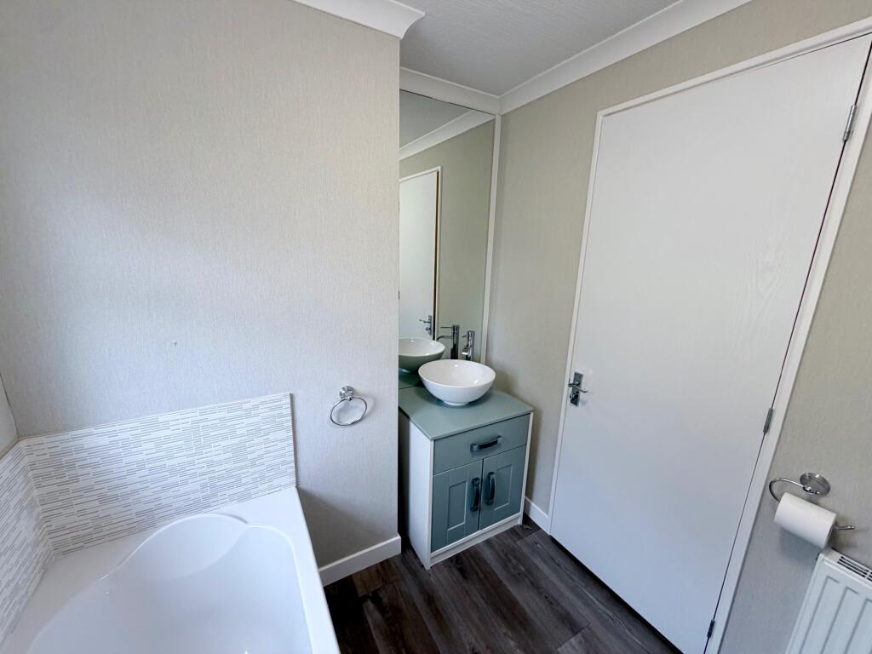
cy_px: 327
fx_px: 353
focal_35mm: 14
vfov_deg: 85.7
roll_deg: -1.6
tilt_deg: -13.7
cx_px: 436
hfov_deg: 102.1
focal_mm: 2.22
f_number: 2.2
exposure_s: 1/121
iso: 160
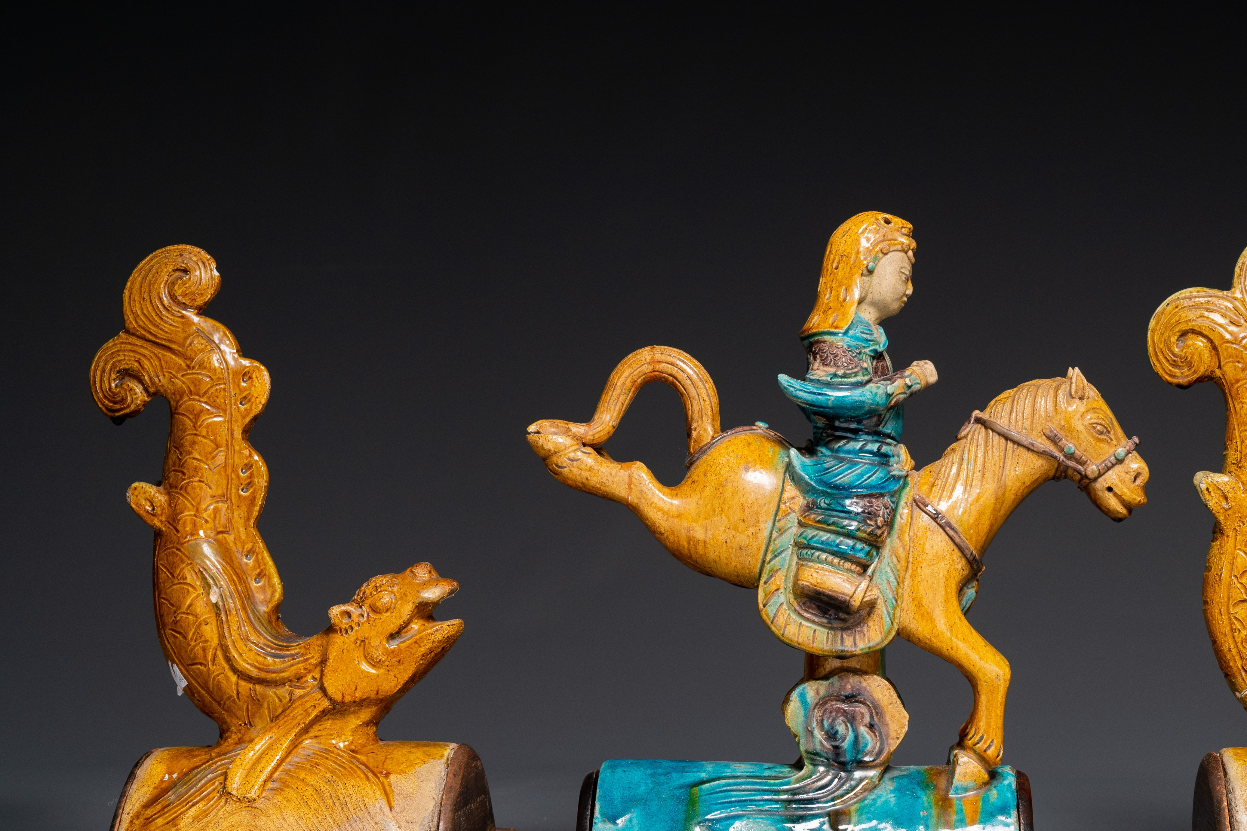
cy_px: 561
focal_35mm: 68
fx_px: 2355
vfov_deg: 19.9
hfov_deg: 29.5
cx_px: 805
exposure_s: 1/4
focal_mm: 47
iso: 200
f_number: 8
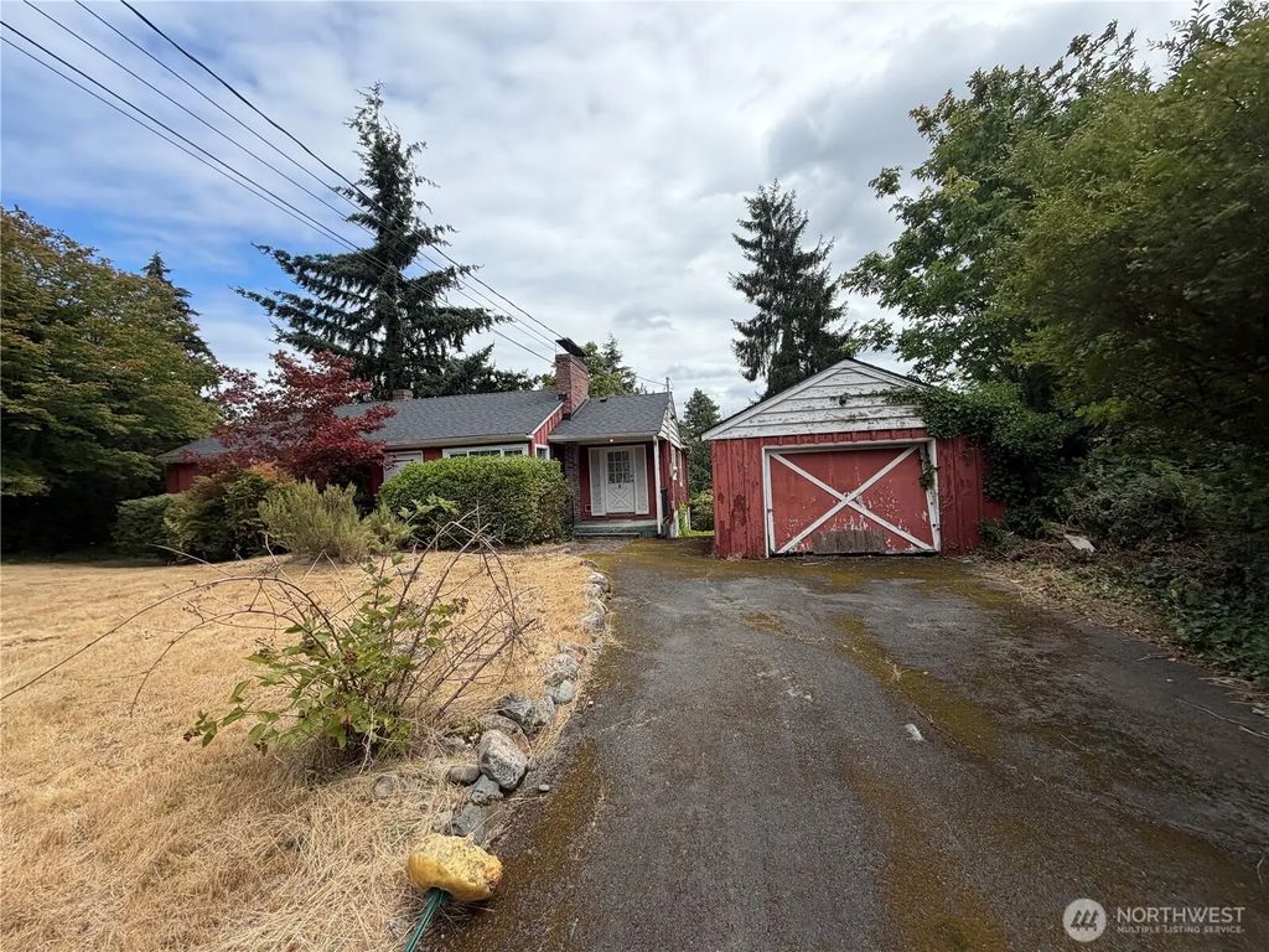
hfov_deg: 102.1
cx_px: 634
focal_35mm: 14
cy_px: 476
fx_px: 513
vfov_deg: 85.7
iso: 25
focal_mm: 2.22
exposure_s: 1/770
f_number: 2.2
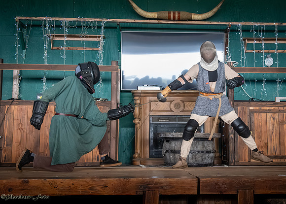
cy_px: 88
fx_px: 480
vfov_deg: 24.0
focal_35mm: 59
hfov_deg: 32.9
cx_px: 189
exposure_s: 1/320
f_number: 5.6
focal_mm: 38
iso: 8000
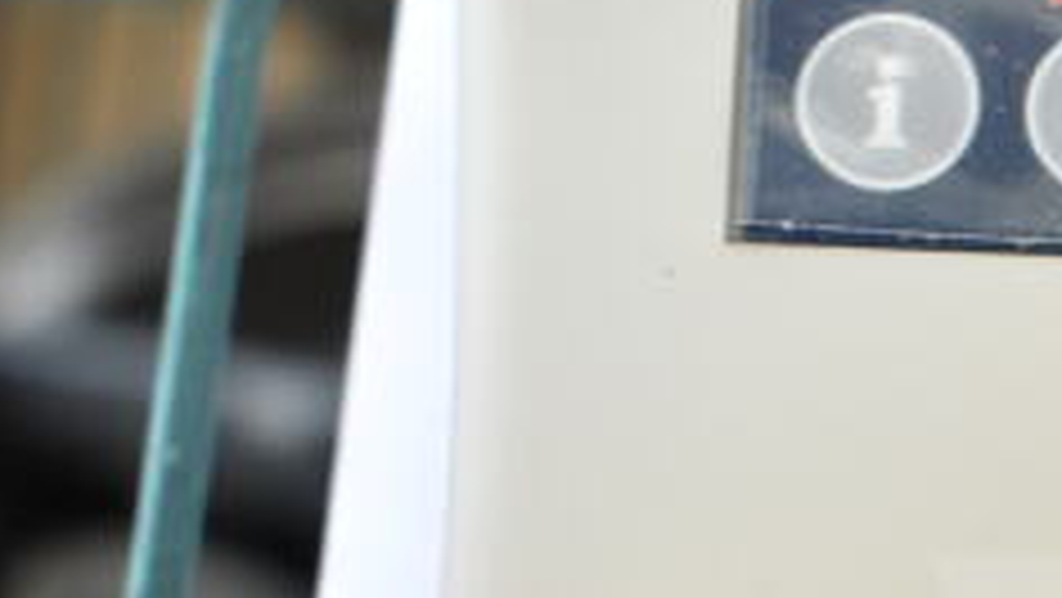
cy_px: 908
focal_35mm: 146
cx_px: 1328
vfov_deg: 8.1
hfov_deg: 14.2
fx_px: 4113
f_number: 3.8
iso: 1600
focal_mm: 24
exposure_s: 1/50
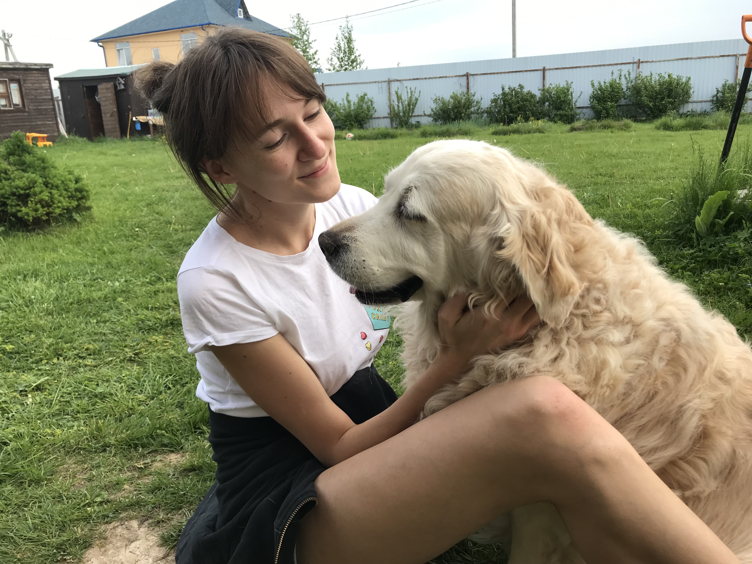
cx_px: 376
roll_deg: +2.6
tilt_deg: -13.9
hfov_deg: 63.4
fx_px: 608
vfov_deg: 49.7
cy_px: 282
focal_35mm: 28
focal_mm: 3.99
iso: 20
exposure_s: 1/168
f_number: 1.8
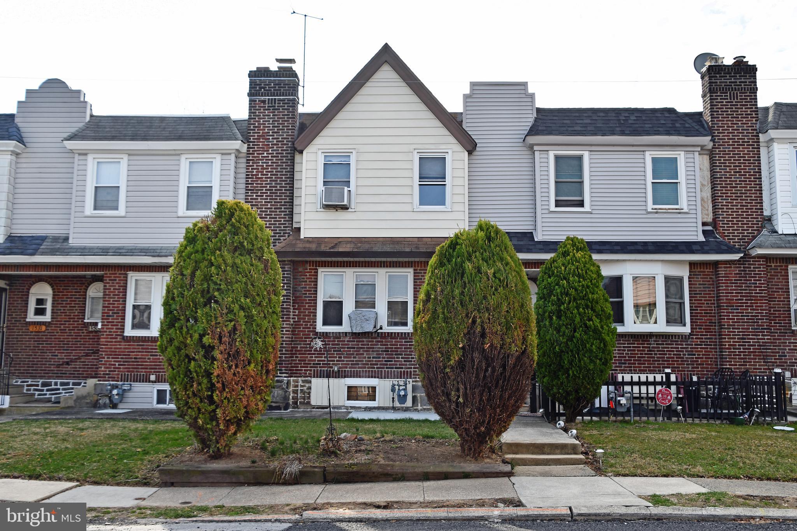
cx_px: 398
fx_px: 730
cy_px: 266
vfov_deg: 40.0
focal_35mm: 33
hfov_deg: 57.2
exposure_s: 1/250
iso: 110
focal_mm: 22
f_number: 8
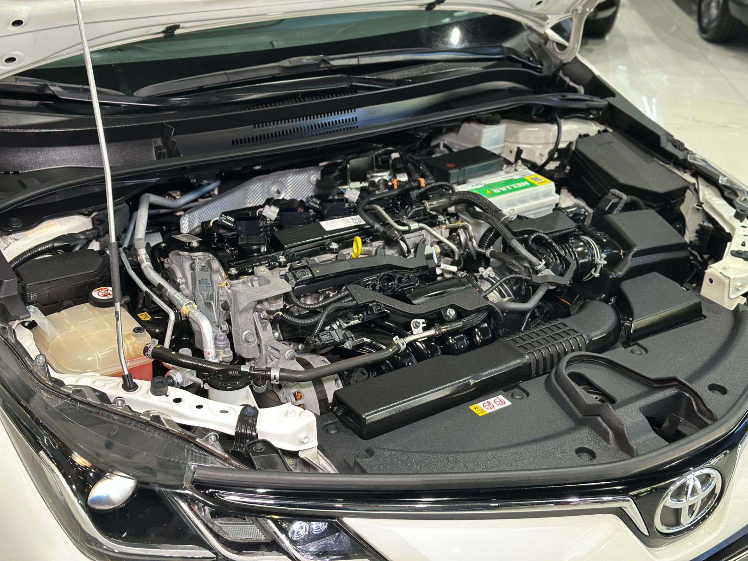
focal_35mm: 48
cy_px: 280
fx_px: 1037
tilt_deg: -26.6
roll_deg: -3.0
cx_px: 374
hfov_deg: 39.7
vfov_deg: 30.3
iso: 200
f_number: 1.78
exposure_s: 1/60
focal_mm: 6.86
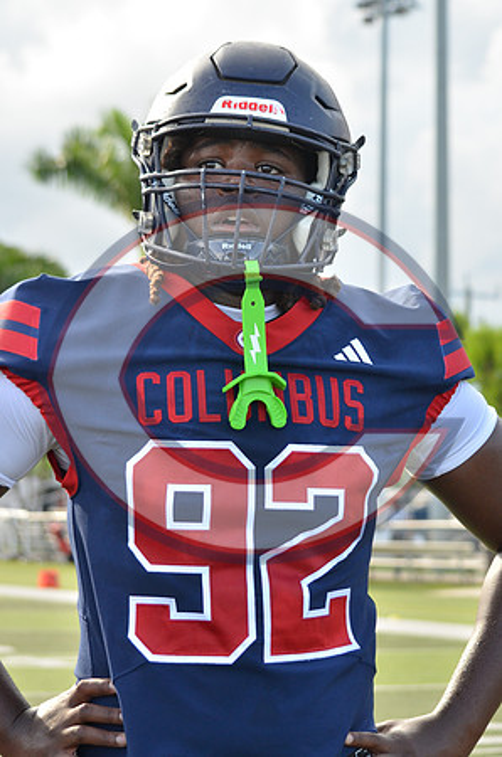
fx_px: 1954
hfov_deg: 14.6
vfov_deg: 22.0
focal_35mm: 93
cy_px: 378
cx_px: 251
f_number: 5.6
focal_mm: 62
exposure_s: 1/500
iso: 500
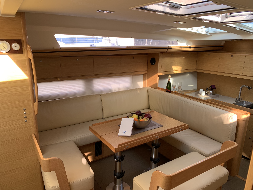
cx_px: 126
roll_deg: -1.9
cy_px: 95
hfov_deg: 67.3
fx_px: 190
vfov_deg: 53.1
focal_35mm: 26
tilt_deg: -15.3
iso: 40
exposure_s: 1/121
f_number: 1.8
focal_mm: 4.25
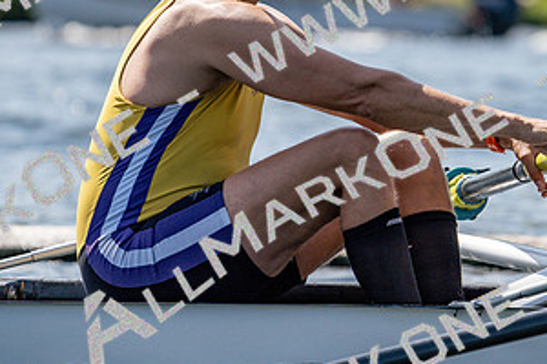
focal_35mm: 694
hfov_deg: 3.0
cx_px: 454
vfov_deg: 2.0
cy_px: 88
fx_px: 10544
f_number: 6.3
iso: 320
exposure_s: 1/2000
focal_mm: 359
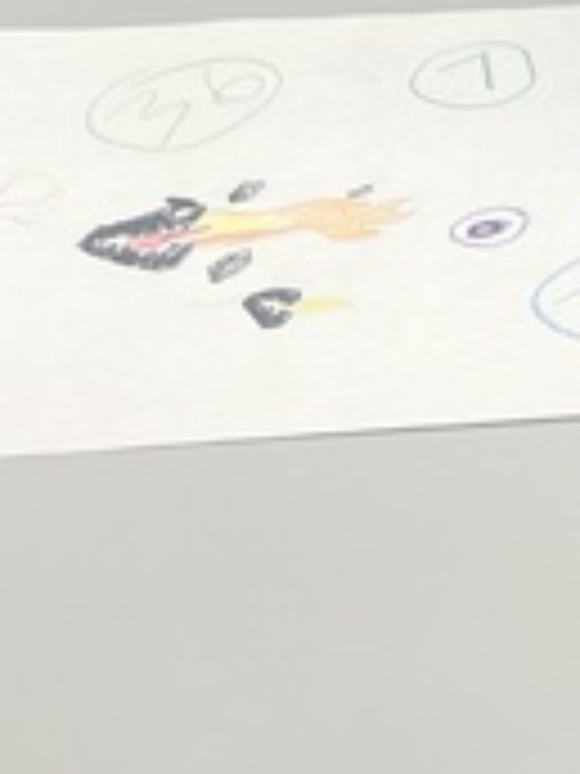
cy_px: -256
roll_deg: +0.4
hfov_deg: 10.3
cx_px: 1493
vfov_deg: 15.4
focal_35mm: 121
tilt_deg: -25.4
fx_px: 2703
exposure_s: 1/120
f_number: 1.5
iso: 64
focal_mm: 5.7
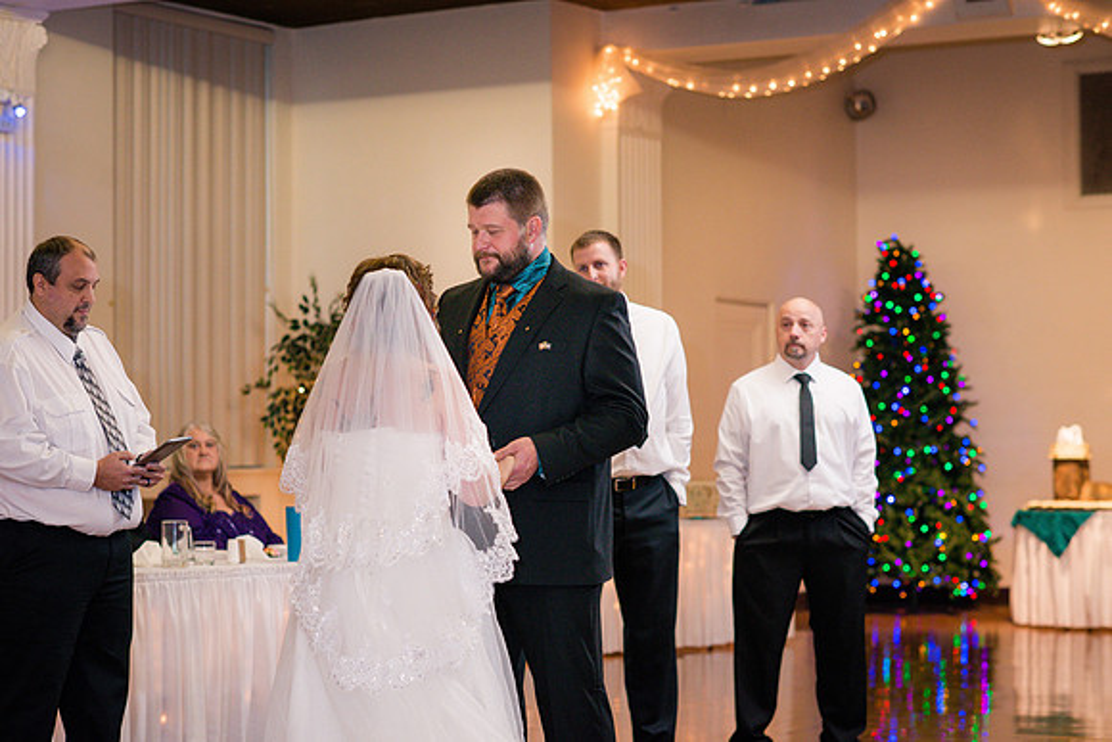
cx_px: 556
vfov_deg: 16.1
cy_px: 371
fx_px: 2626
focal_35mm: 85
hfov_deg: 23.9
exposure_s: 1/200
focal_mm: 85
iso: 800
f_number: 3.2
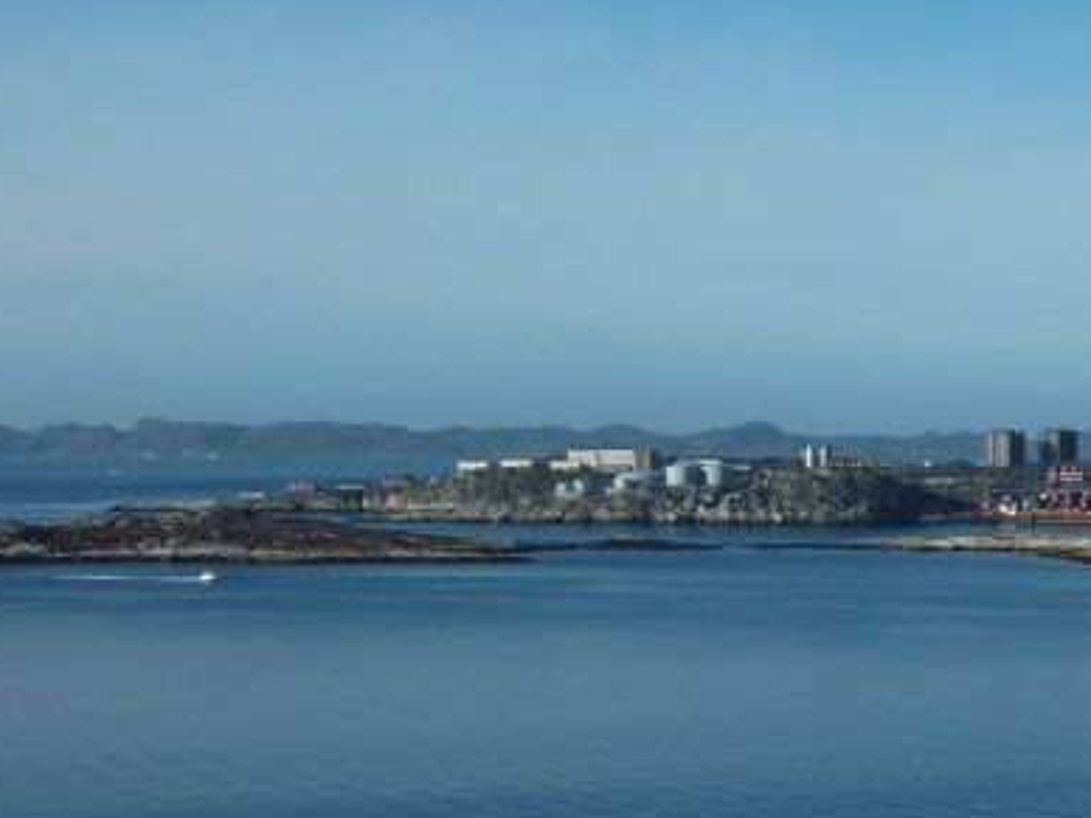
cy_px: 275
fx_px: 3120
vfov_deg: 14.9
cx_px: 745
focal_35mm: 99
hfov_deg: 19.8
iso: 80
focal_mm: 7.9
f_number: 5.6
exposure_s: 1/500
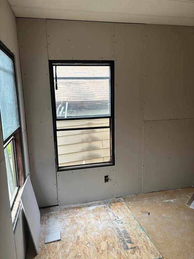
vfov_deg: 67.3
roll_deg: +1.9
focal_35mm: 26
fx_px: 194
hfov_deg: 53.1
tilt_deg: -10.2
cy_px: 130
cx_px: 97
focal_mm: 5.96
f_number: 1.6
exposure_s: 1/313
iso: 50
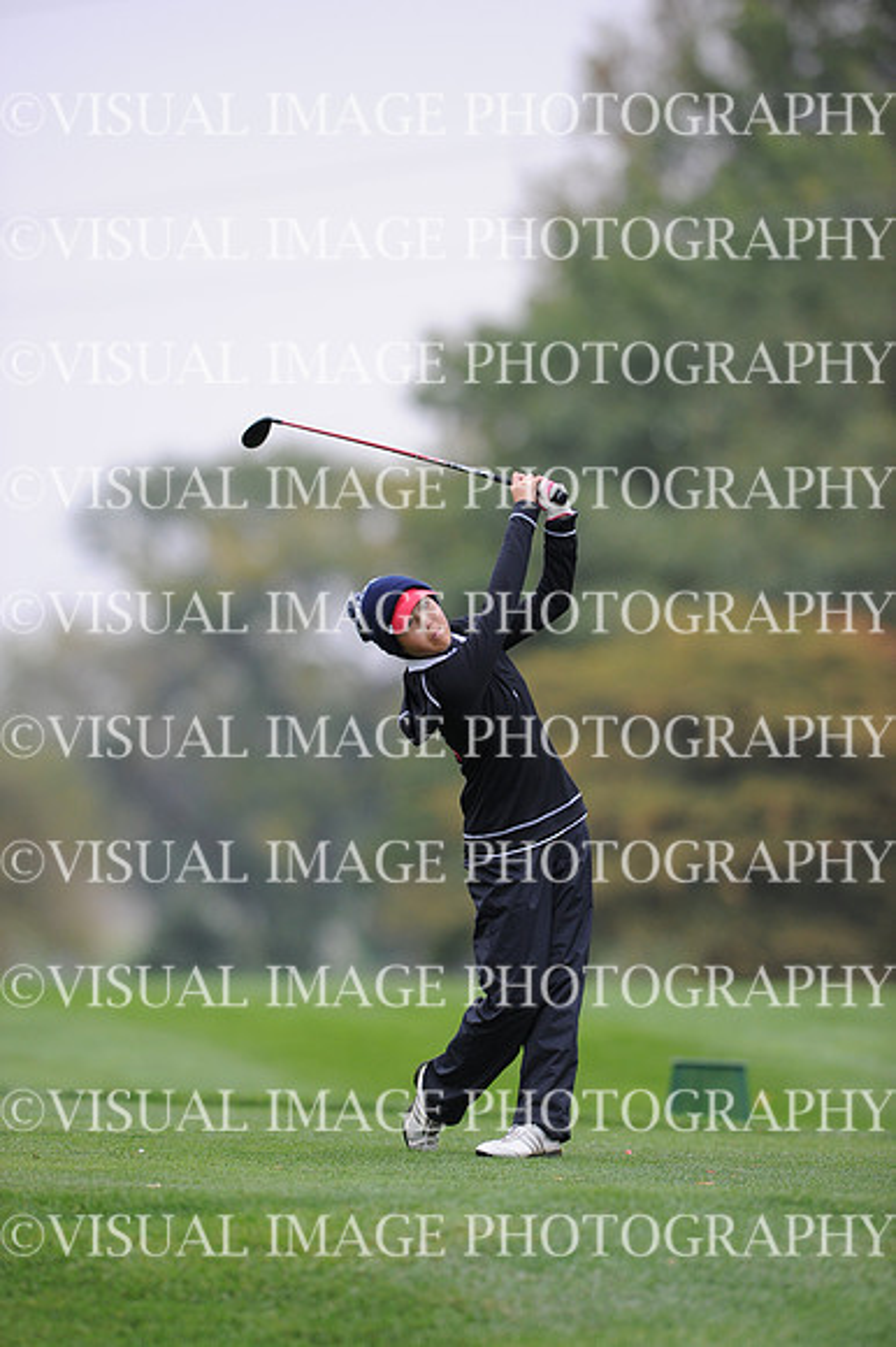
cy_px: 674
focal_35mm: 400
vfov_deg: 5.2
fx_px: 14950
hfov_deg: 3.4
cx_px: 448
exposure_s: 1/2000
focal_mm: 400
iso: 1000
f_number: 4
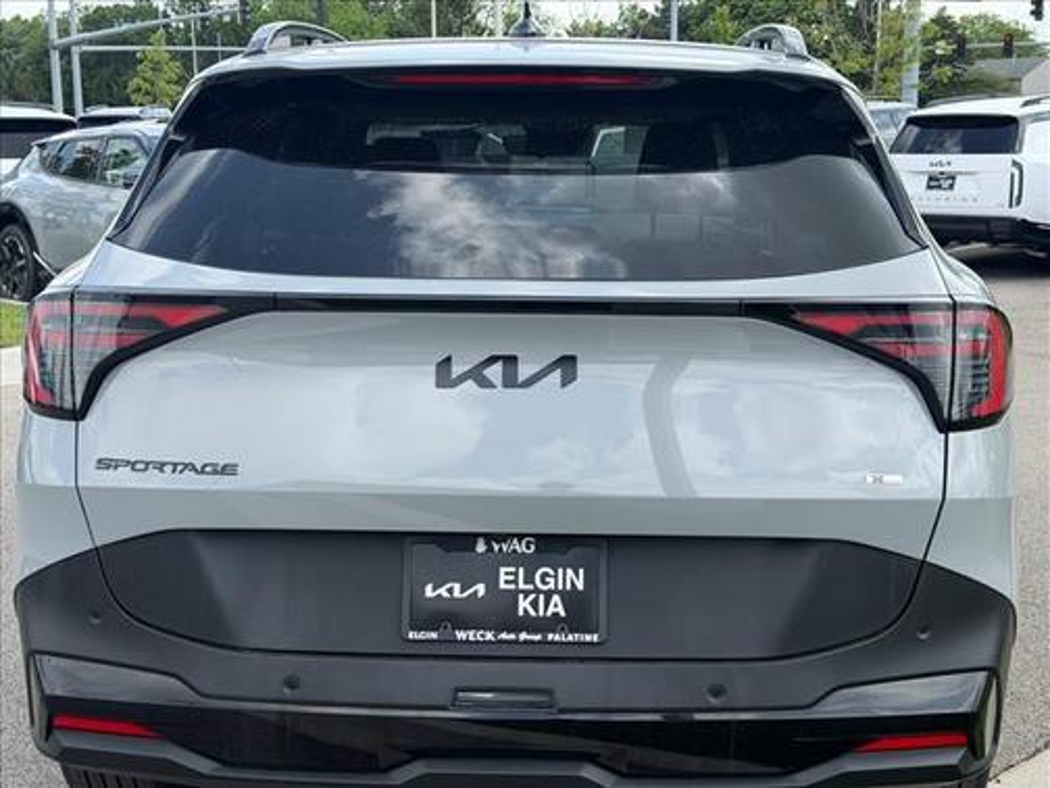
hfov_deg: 39.7
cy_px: 394
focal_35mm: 48
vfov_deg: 30.3
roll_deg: +0.4
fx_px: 1456
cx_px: 525
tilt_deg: -10.8
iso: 64
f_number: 1.78
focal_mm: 6.76
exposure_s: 1/1642
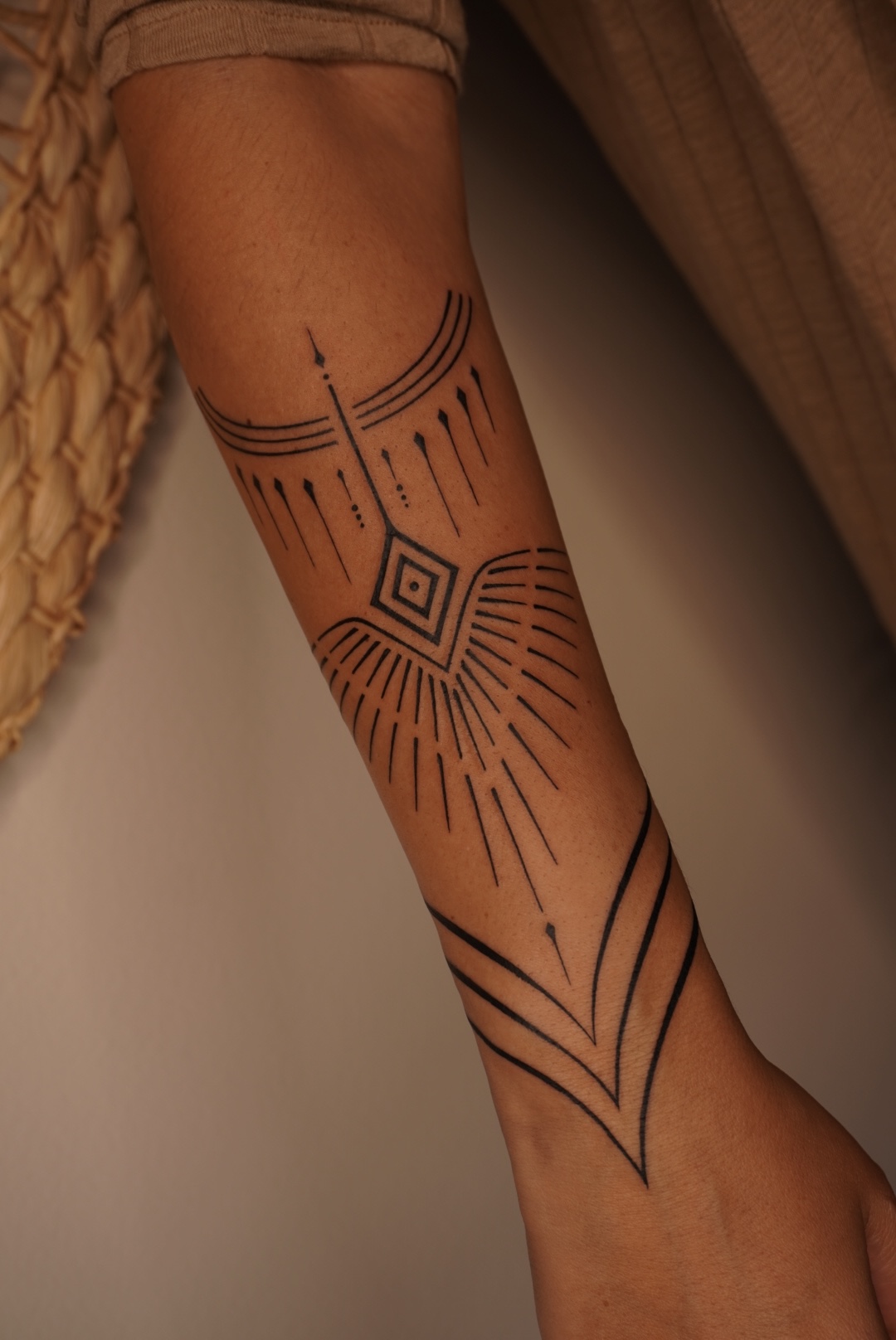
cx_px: 448
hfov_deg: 29.0
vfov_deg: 42.3
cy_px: 670
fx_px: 1733
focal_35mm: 46
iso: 125
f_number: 5
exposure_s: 1/100
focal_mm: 31
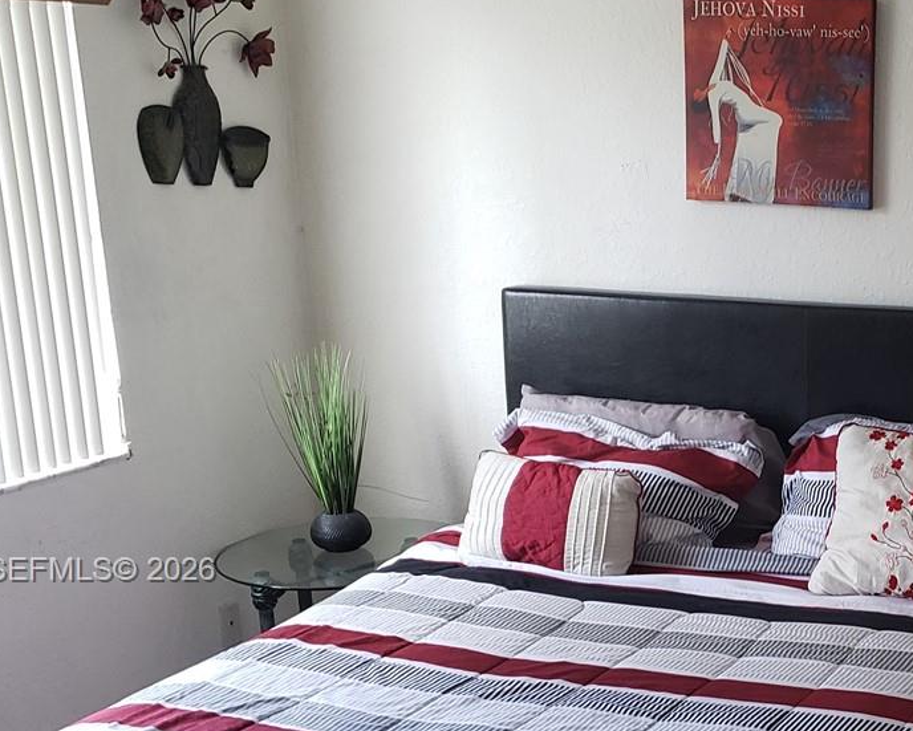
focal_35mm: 59
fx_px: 1595
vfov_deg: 25.4
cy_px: 572
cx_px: 864
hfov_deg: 30.2
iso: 125
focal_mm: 4.3
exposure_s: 1/60
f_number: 1.5
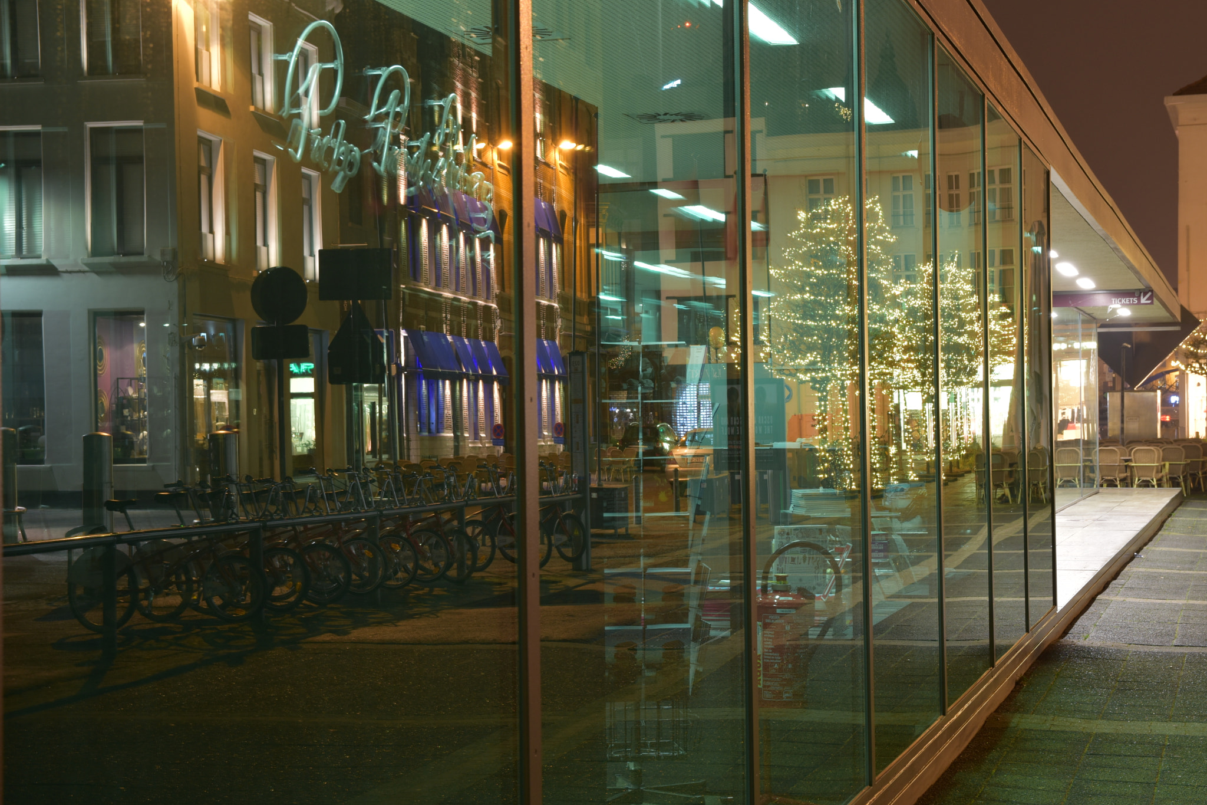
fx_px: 2011
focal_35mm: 60
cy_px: 402
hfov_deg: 33.4
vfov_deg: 22.6
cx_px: 604
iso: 100
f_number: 8
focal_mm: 40
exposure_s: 6
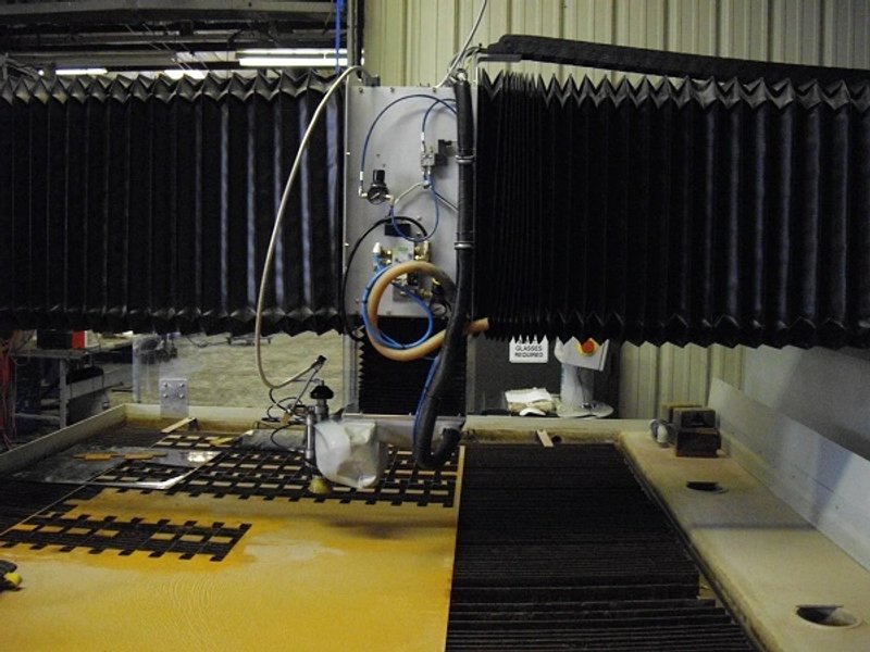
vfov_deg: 37.7
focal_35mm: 38
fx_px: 955
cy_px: 326
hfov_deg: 49.0
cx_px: 435
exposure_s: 1/40
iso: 800
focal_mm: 7.9
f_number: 2.8
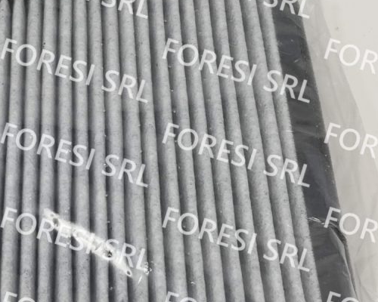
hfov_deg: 22.3
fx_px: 940
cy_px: 147
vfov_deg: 18.3
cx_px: 59
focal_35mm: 84
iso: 50
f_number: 2.2
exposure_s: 1/100
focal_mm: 3.81
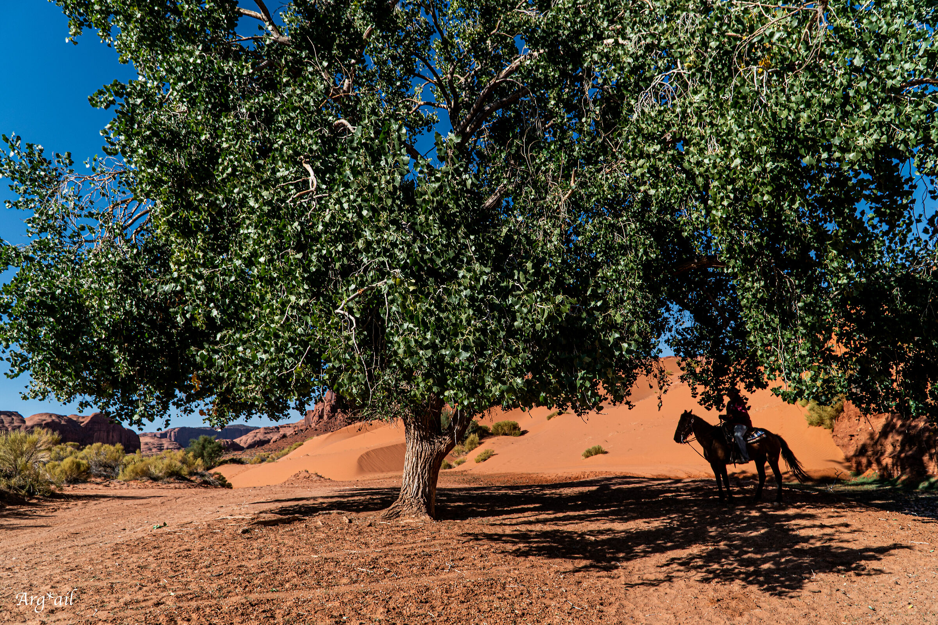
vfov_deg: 47.9
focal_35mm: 27
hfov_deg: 67.4
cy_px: 312
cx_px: 469
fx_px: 703
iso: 100
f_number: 5.6
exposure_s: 1/400
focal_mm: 18
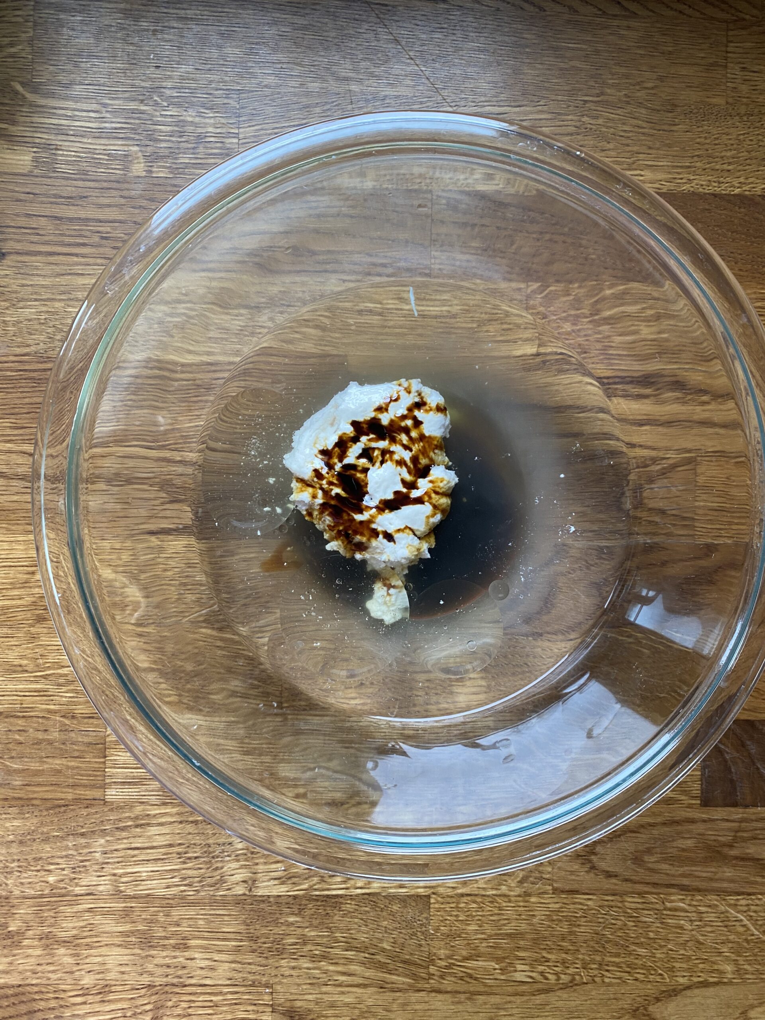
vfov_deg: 67.3
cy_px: 510
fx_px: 766
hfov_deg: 53.1
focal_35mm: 26
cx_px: 382
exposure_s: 1/60
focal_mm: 4.25
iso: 100
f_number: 1.8
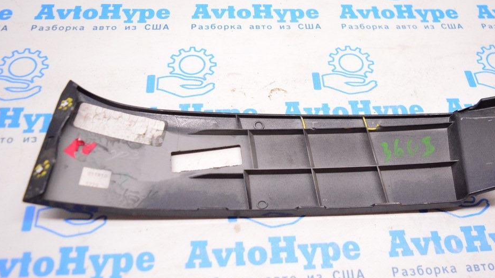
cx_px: 270
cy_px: 127
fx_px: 499
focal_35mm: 38
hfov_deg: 52.7
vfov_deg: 31.2
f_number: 3.8
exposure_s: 1/320
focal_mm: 22
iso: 3200
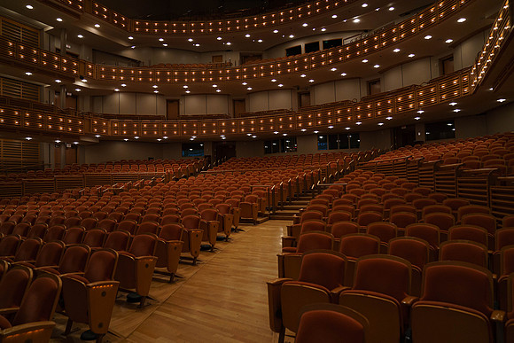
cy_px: 172
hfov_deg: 73.7
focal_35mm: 24
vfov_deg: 53.2
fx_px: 343
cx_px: 257
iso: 2500
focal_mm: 24
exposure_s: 1/200
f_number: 3.2
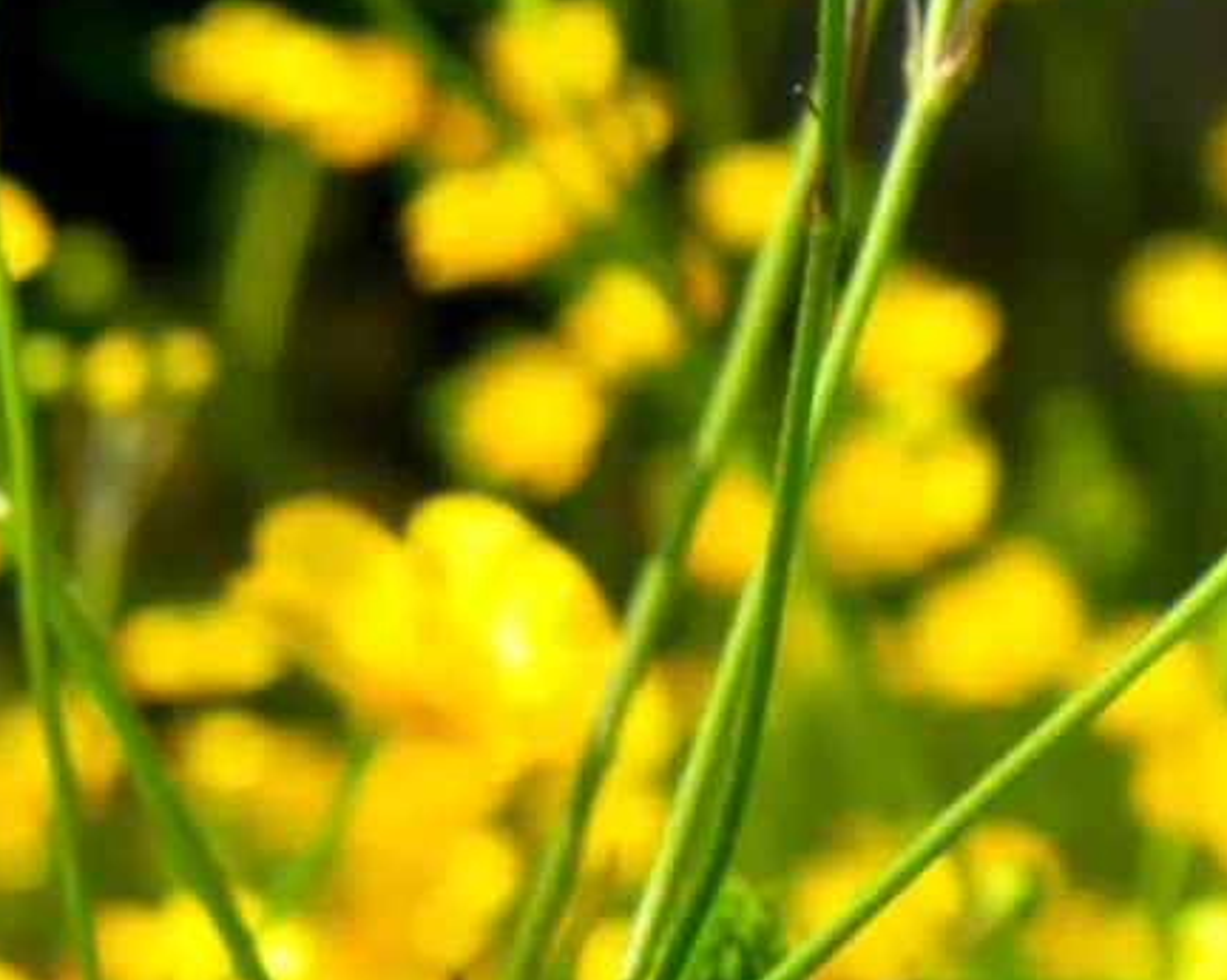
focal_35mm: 308
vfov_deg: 5.0
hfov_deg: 6.3
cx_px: 60
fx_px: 11177
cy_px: -37
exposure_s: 1/940
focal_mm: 24
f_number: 4.6
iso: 160
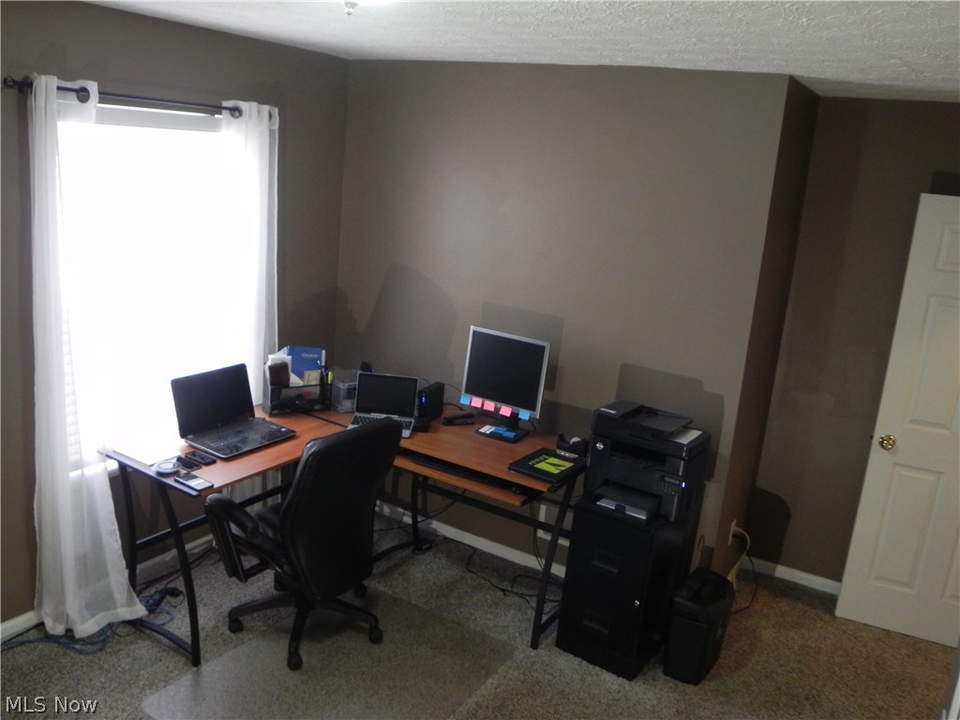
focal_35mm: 29
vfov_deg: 48.2
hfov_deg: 61.7
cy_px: 360
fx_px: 804
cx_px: 480
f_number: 4
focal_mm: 5.2
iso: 400
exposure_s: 1/19.4
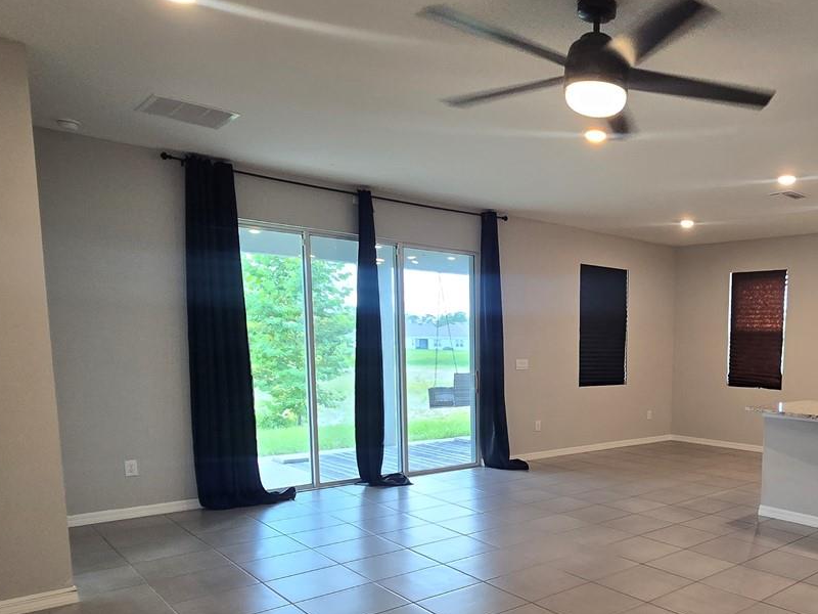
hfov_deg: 61.7
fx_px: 614
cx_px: 655
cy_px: 430
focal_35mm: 26
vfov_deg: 51.6
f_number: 2.2
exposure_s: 1/60
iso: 125
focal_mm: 2.2
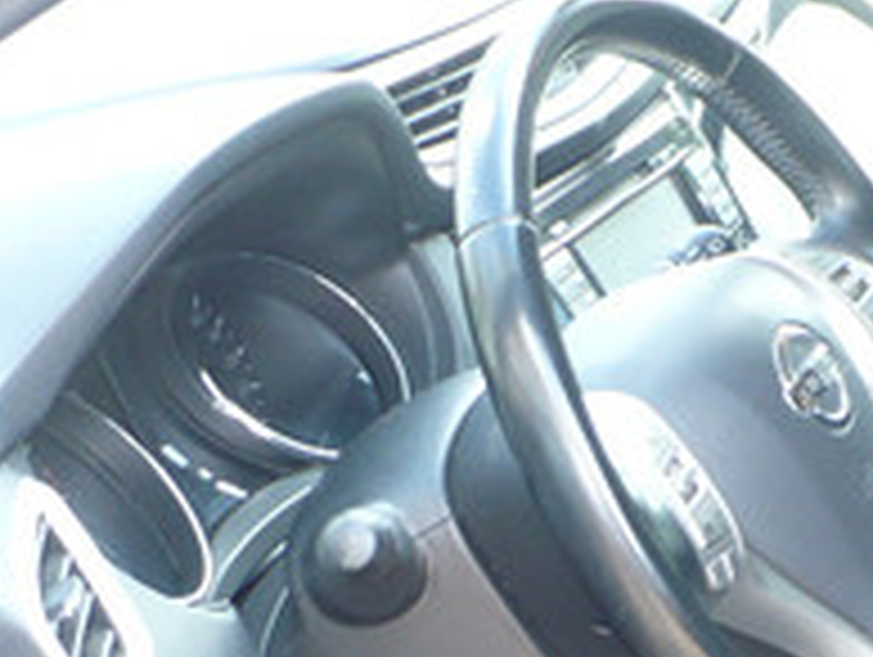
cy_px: 900
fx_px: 3081
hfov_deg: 15.8
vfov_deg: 11.8
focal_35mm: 122
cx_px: 914
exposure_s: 1/30
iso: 125
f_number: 2.8
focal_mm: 6.1
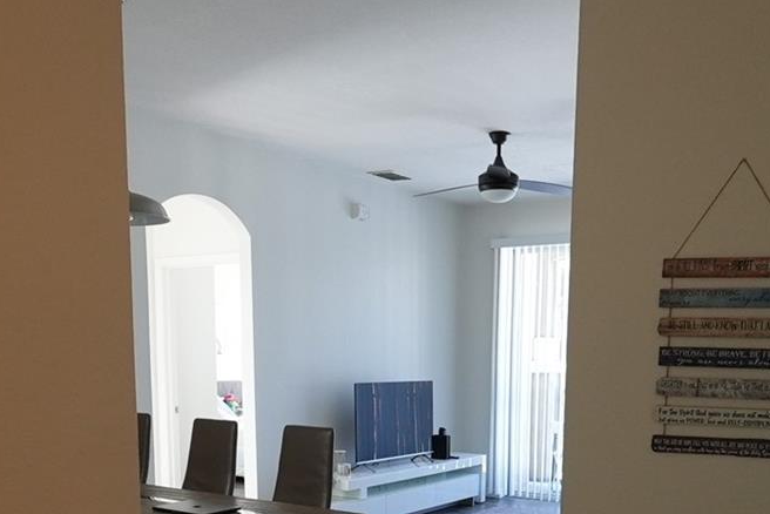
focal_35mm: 39
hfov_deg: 49.5
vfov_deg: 32.0
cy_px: 492
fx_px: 834
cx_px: 418
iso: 1250
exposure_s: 1/160
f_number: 3.2
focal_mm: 11
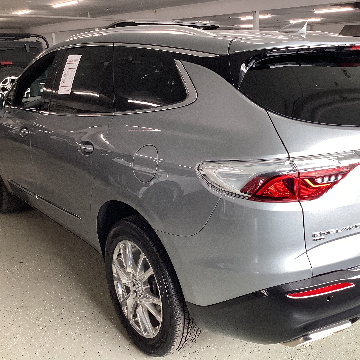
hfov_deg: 44.4
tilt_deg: -17.1
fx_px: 435
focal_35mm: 37
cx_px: 233
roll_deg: +0.5
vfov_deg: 44.9
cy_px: 182
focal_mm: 3.3
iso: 50
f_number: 2.4
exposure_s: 1/60
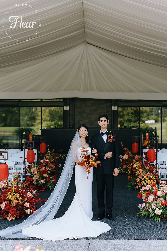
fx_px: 348
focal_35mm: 50
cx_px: 84
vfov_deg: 39.6
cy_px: 126
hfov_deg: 27.0
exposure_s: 1/500
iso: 100
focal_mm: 50
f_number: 2
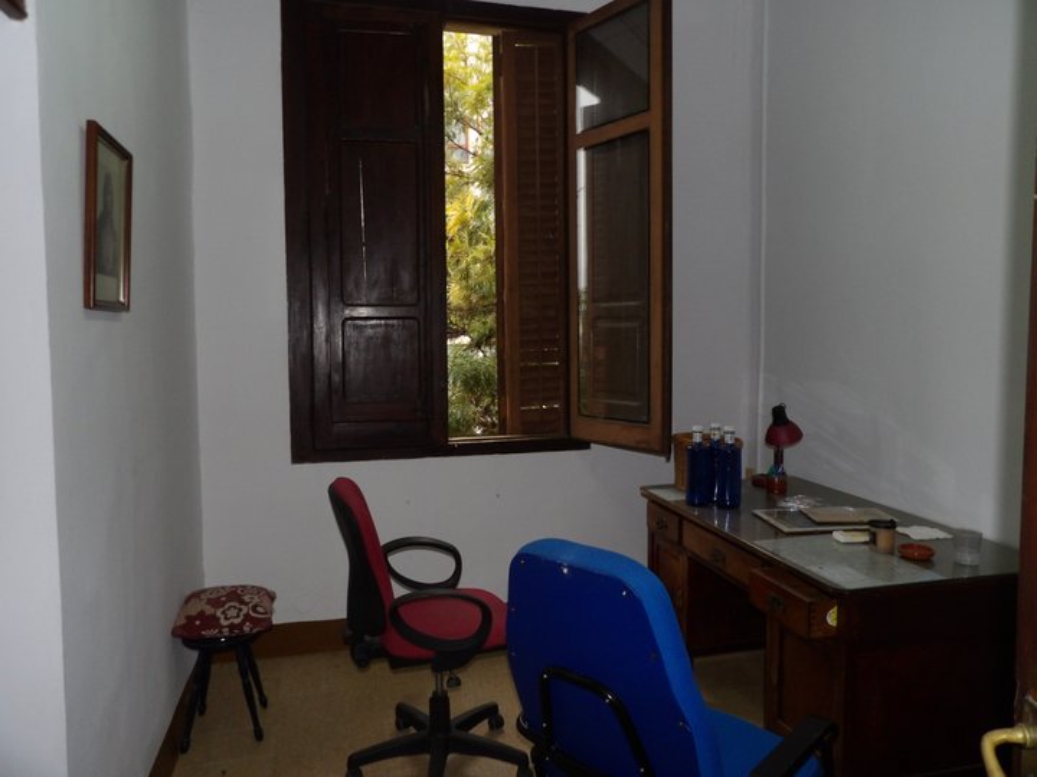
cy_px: 388
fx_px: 719
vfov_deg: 56.8
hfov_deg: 71.6
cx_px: 518
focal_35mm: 24
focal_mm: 4.3
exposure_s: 1/32
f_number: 3.2
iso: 200
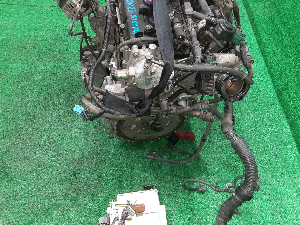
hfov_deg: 67.3
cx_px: 150
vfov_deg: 53.1
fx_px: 225
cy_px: 112
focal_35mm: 26
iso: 233
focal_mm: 3.93
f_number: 1.7
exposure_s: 1/50
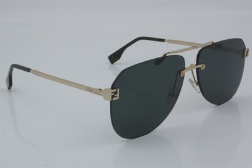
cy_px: 84
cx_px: 126
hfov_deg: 27.0
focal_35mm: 75
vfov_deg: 18.2
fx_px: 525
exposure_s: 1/4
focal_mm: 50
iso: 100
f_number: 32
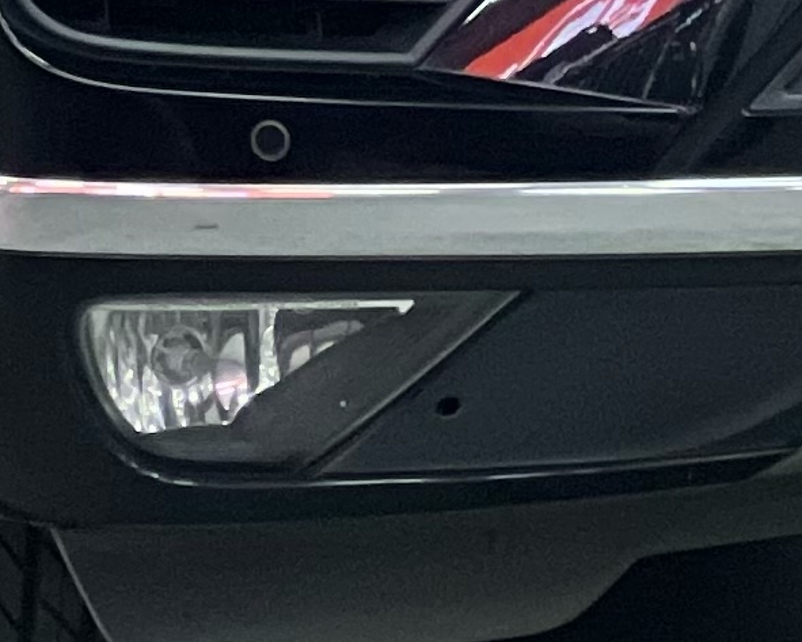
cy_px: -1042
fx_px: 12179
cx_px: 598
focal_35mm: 513
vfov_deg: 3.0
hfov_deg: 3.8
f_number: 2.8
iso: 320
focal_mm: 9
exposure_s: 1/33
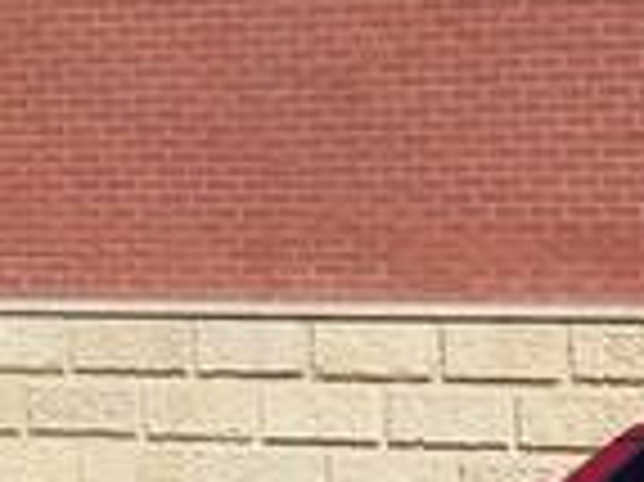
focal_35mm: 143
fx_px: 2658
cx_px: 973
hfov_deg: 13.0
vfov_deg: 10.0
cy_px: 741
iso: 40
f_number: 2.2
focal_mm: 3.3
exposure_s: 1/1457
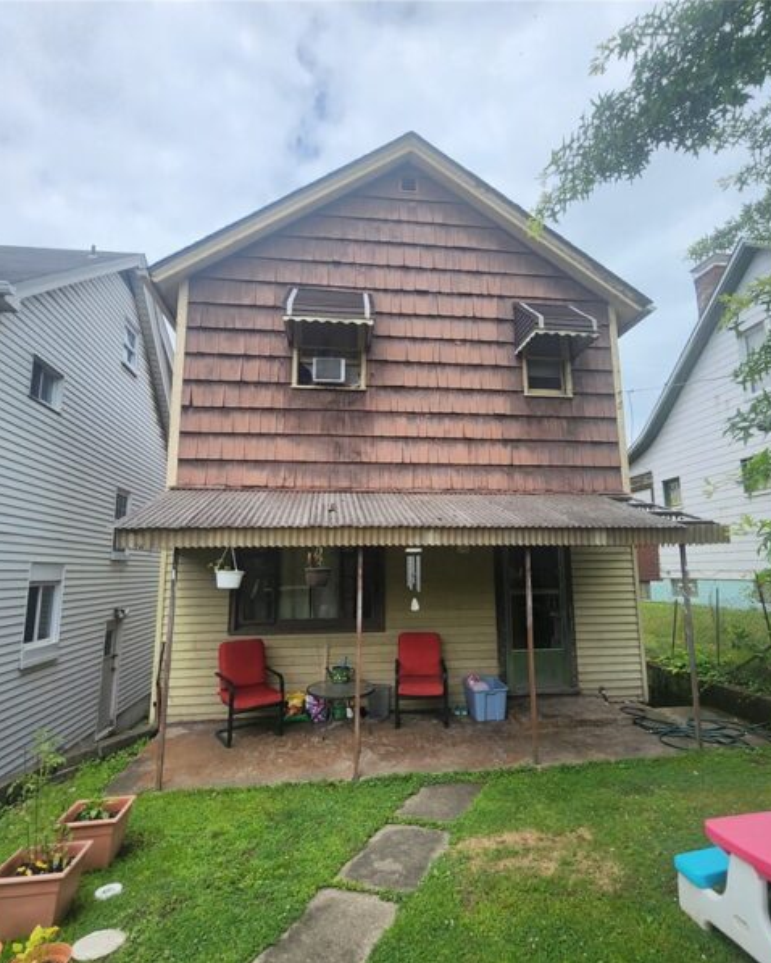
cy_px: 482
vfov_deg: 89.6
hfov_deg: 77.0
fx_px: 485
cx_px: 403
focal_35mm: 17
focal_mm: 2.2
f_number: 2.2
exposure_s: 1/1967
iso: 50
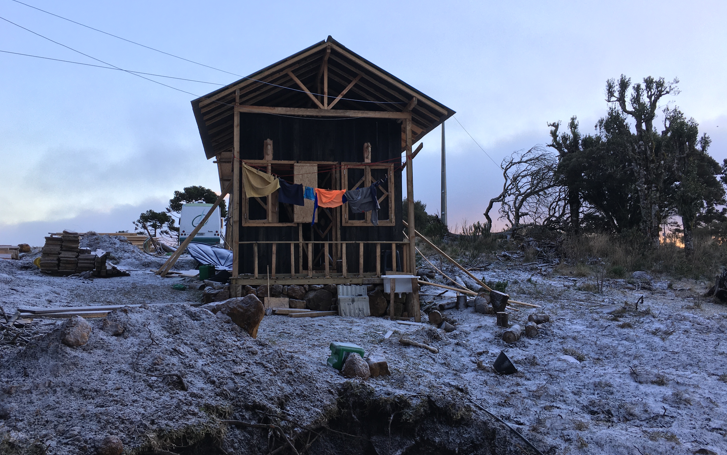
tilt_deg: +5.2
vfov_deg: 40.6
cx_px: 362
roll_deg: +0.0
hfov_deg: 61.2
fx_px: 614
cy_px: 206
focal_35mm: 31
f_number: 2.2
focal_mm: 4.15
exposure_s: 1/120
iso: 25
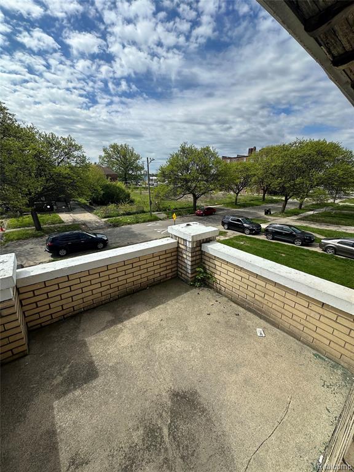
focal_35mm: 14
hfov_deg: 85.7
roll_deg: -1.2
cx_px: 177
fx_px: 191
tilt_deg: -17.2
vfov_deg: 102.1
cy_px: 236
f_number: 2.2
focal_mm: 2.22
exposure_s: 1/2257
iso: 50
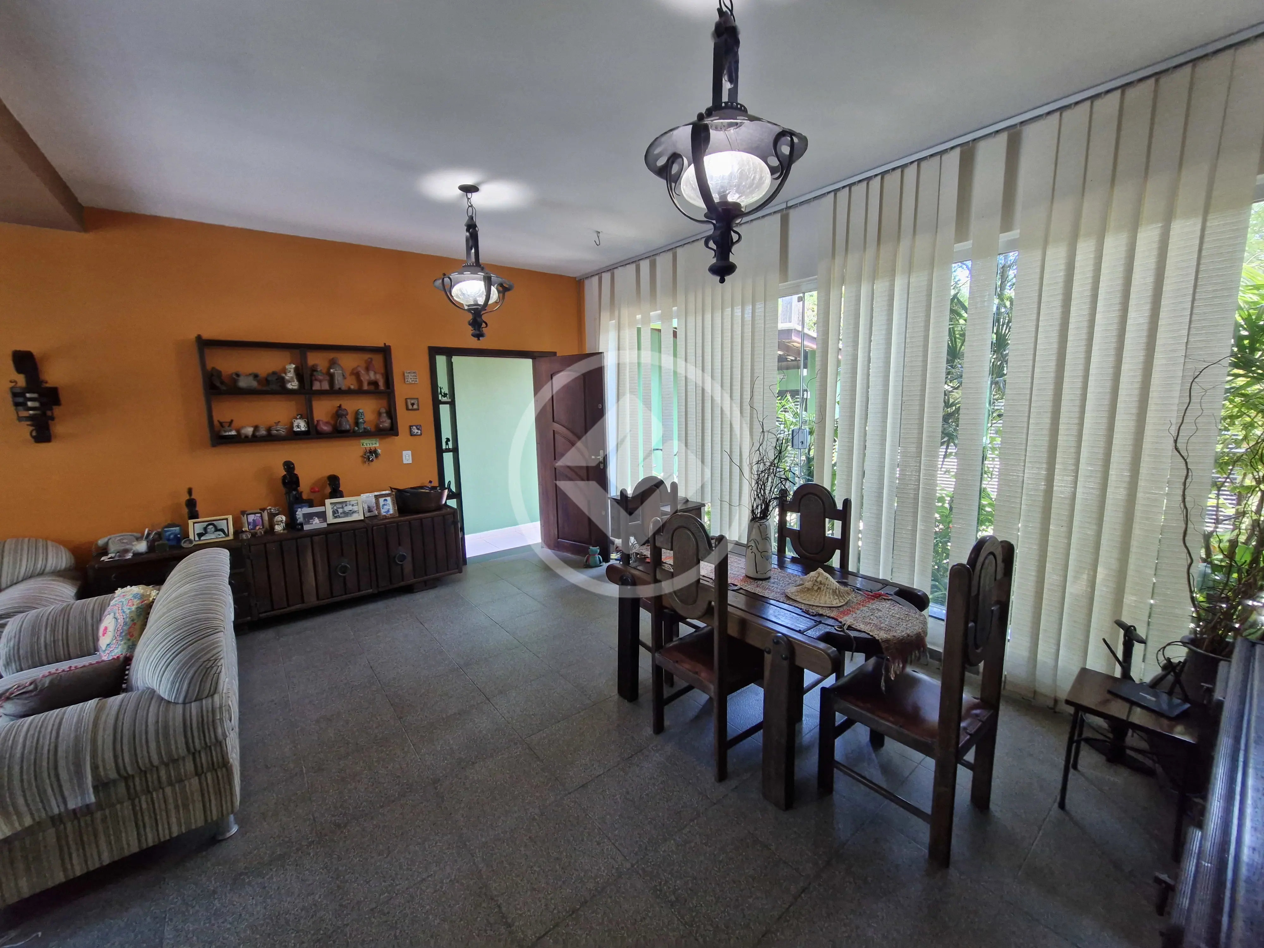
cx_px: 632
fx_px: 475
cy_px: 474
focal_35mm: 13
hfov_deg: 106.2
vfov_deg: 89.9
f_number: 2.2
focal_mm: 1.74
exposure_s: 1/60
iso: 200
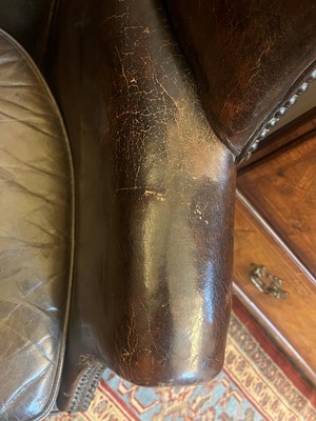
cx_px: 158
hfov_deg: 53.1
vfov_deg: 67.3
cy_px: 210
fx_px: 316
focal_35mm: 26
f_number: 1.6
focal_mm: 5.1
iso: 500
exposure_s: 1/25
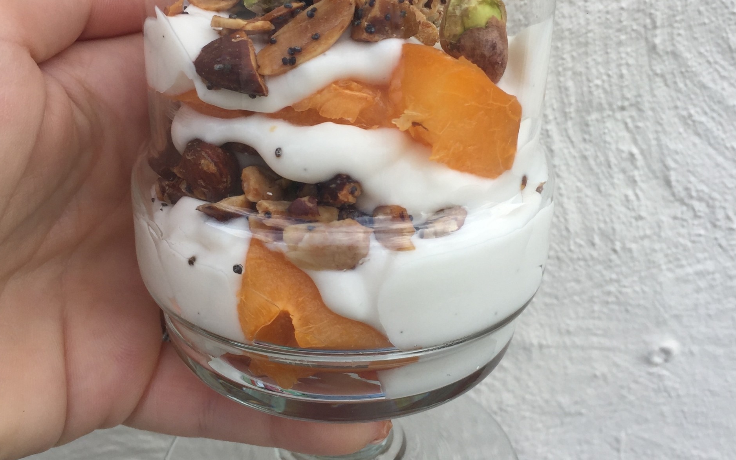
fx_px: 842
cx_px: 376
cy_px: 152
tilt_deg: -24.7
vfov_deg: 30.3
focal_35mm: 42
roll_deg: +0.5
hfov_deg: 47.2
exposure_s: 1/565
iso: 32
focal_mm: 4.15
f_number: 2.2
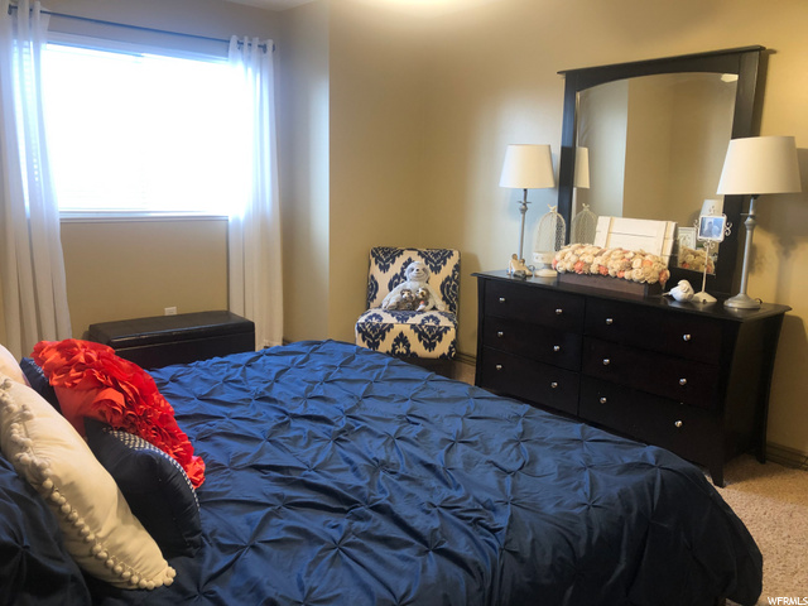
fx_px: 654
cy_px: 303
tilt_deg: -10.9
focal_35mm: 28
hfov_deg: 63.4
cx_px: 404
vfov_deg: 49.7
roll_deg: -1.8
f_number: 1.8
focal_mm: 3.99
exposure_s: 1/24
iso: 40
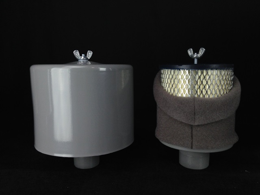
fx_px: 248
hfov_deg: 55.4
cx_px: 130
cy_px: 98
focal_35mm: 33
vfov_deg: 42.9
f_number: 2.4
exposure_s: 1/120
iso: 80
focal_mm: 4.12
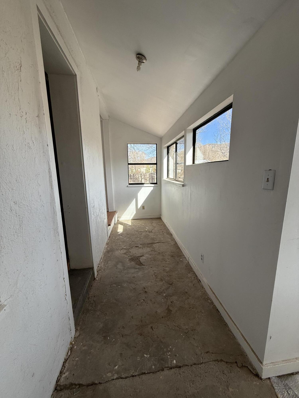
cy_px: 199
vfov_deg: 102.1
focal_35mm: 14
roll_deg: +0.7
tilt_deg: -9.4
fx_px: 161
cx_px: 150
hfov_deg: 85.7
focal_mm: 2.22
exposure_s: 1/644
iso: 64
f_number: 2.2
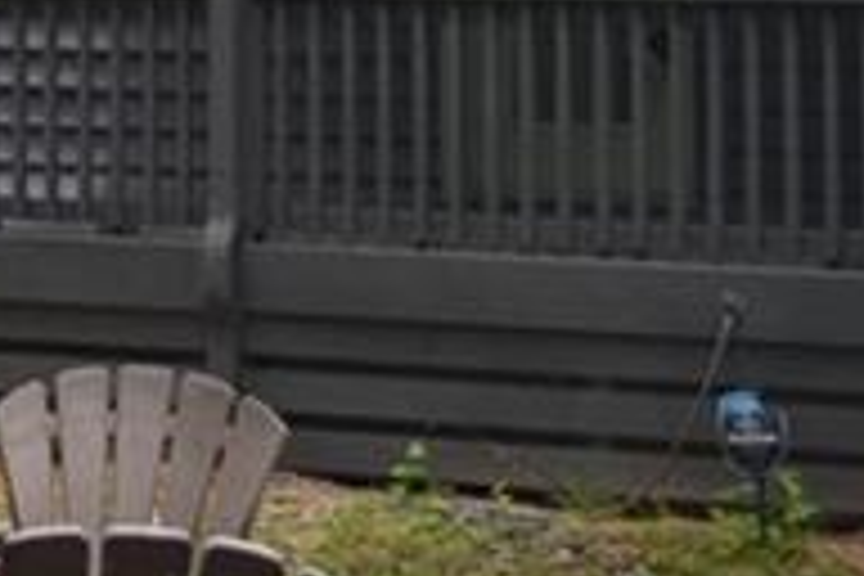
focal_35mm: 176
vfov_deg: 7.6
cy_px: -400
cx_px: -135
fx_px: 4224
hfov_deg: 11.5
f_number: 4
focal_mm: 22
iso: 100
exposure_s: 1/200
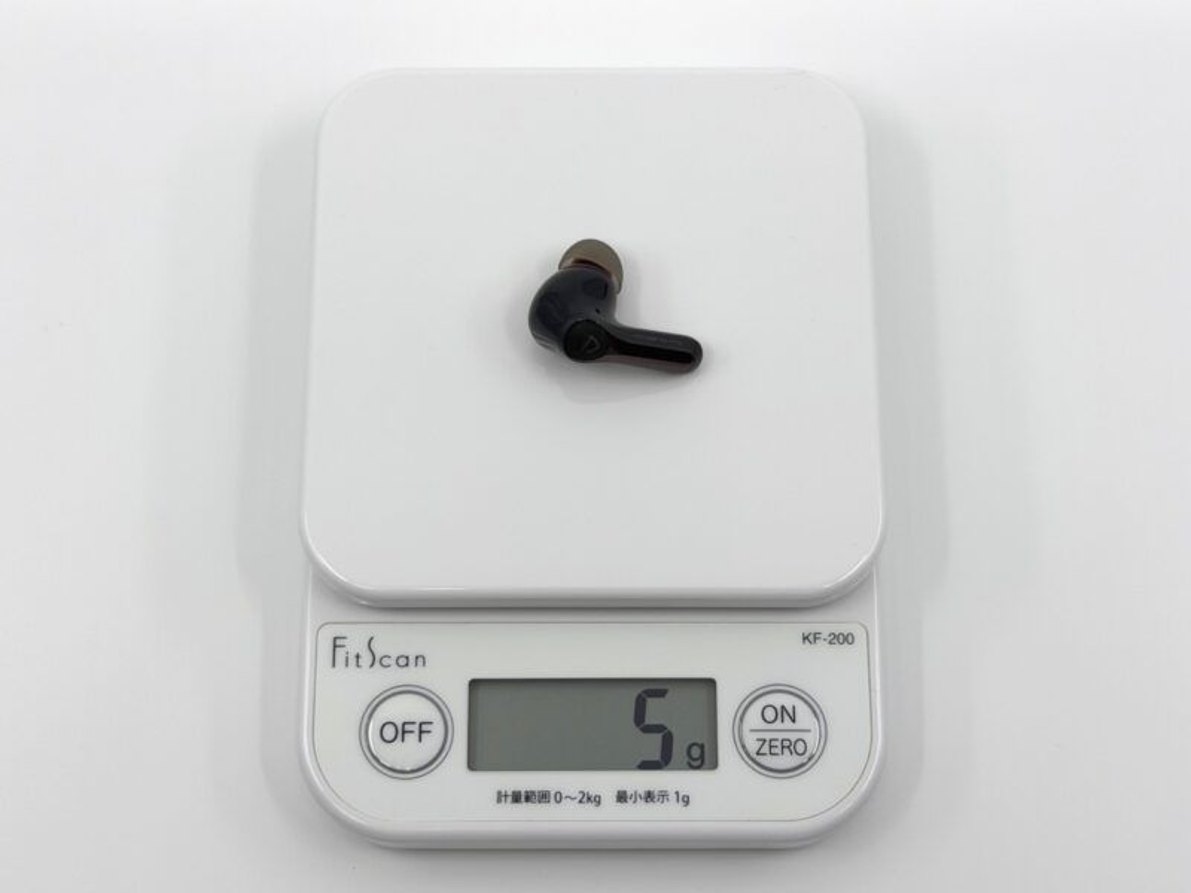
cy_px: 446
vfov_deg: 30.3
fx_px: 1651
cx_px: 596
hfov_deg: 39.7
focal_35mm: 48
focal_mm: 6.8
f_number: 1.8
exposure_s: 1/1353
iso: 64
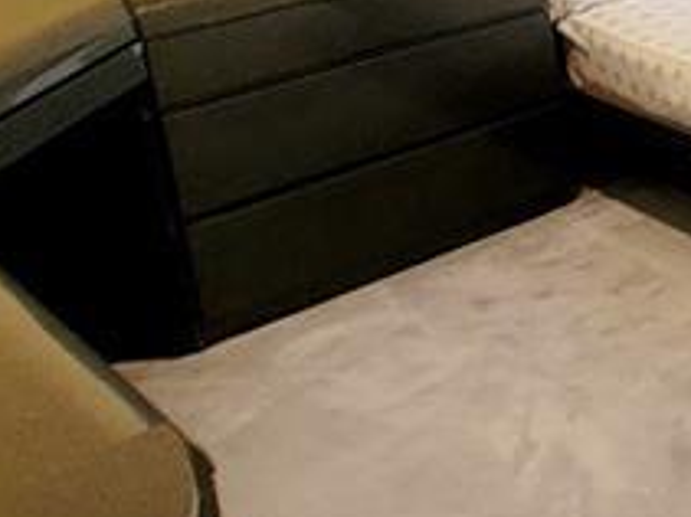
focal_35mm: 63
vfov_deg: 21.0
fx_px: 1257
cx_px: 1300
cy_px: -167
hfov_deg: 20.1
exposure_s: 1/60.2
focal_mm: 2.2
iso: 80
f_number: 2.2
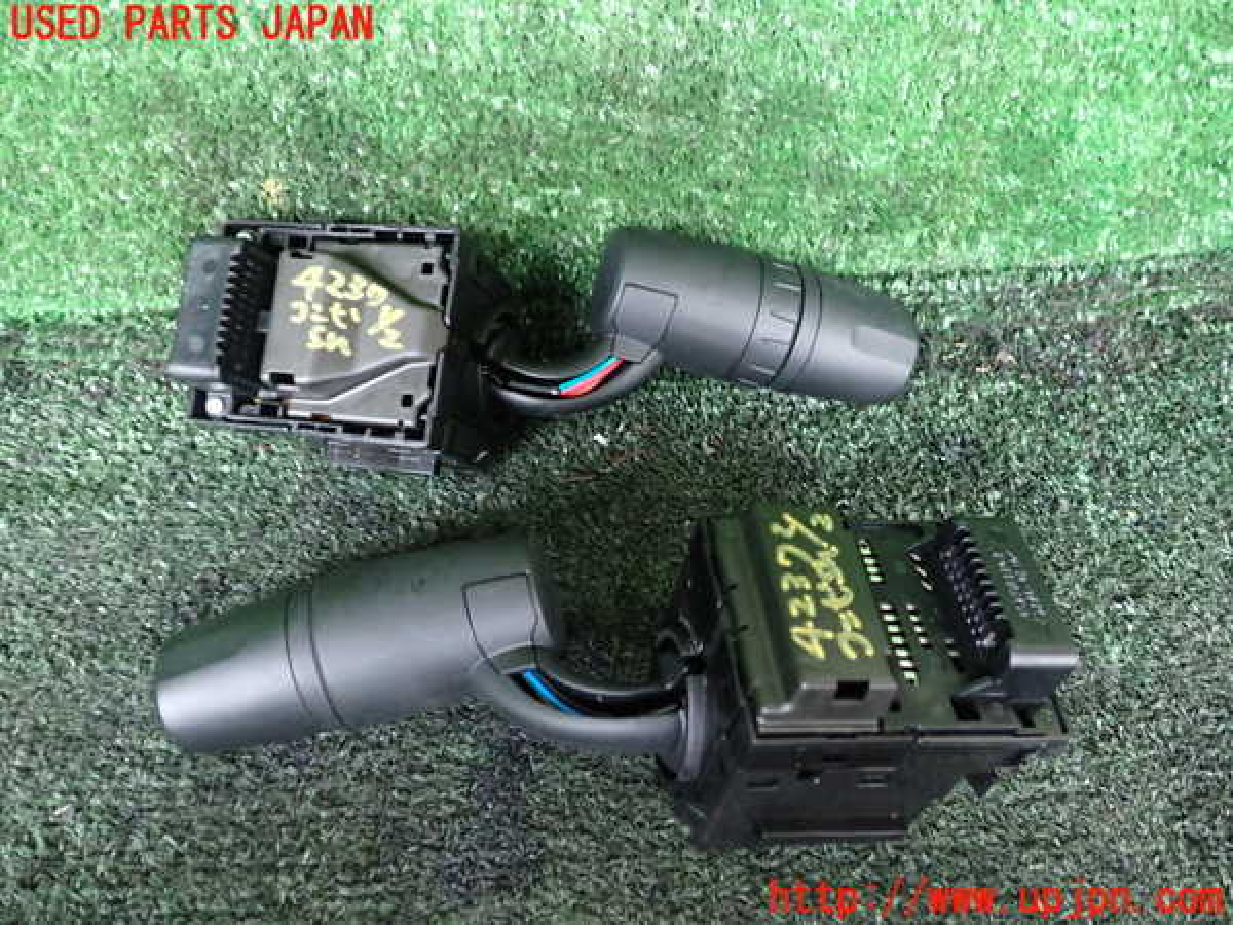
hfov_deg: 60.0
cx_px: 616
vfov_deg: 46.8
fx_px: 1069
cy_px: 462
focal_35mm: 30
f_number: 2.3
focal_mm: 5.4
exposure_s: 1/30
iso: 800
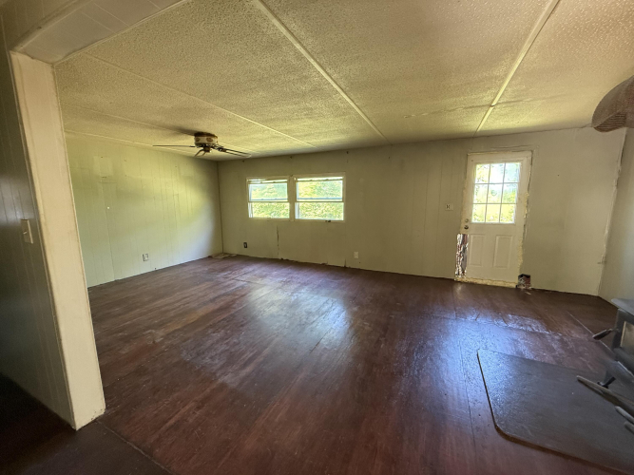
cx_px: 317
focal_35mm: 14
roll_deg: +0.4
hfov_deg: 102.1
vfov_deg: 85.7
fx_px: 256
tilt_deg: -7.8
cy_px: 238
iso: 500
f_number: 2.2
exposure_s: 1/60
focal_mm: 2.22
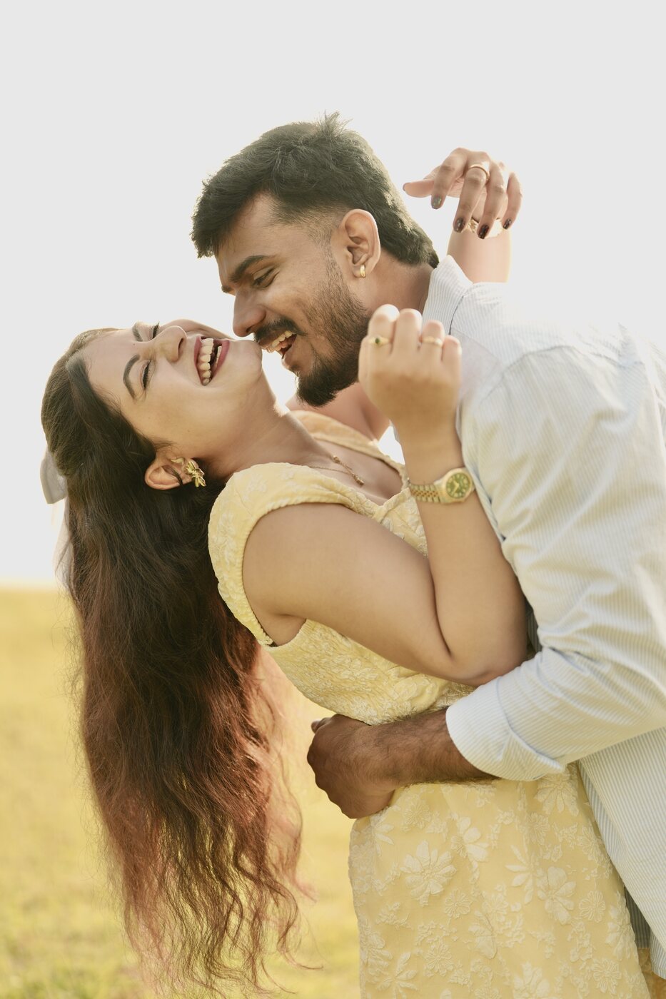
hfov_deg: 27.0
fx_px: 1388
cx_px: 333
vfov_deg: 39.6
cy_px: 500
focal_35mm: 50
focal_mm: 50
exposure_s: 1/2500
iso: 200
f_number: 1.4
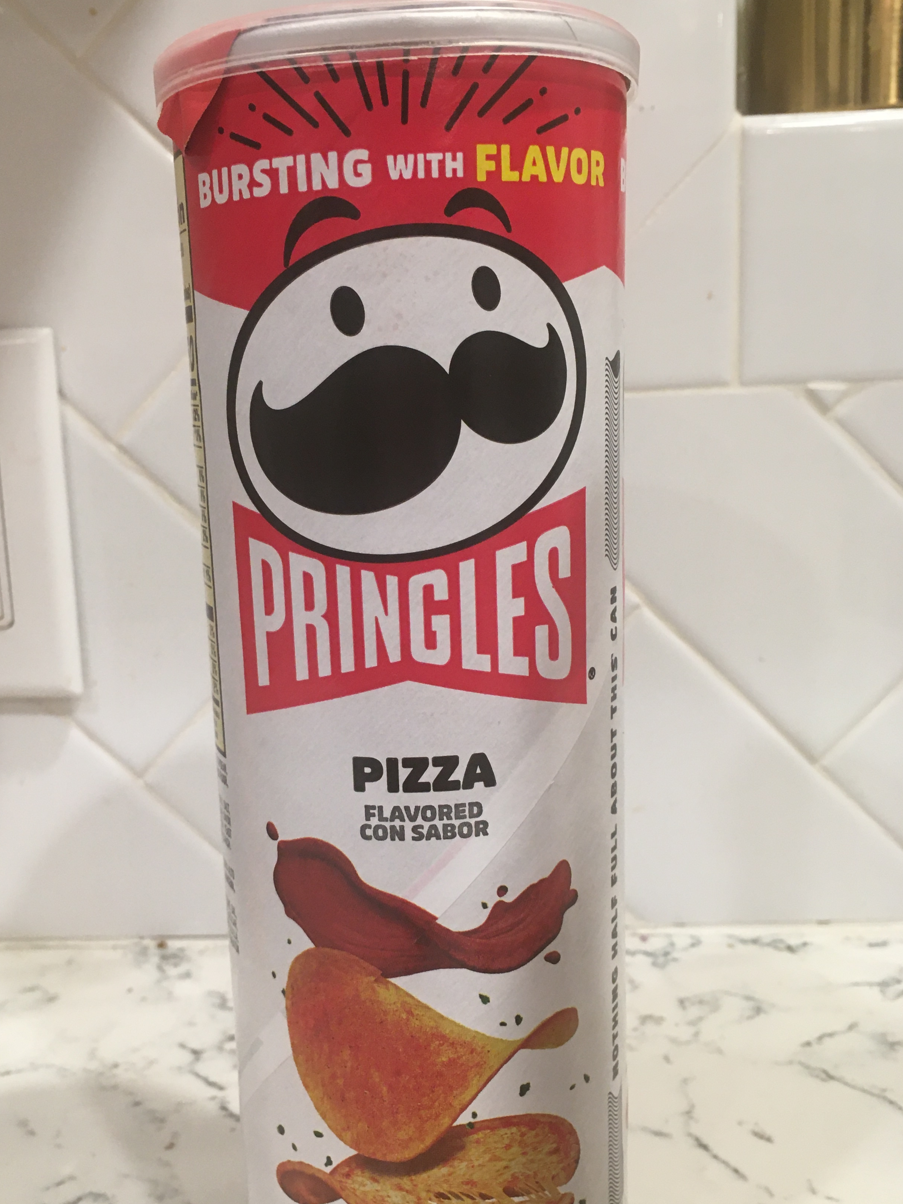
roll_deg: +0.1
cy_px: 651
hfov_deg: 39.5
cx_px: 377
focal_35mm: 36
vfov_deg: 51.3
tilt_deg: -9.9
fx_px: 1252
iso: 80
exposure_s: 1/30
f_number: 2.2
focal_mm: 4.15
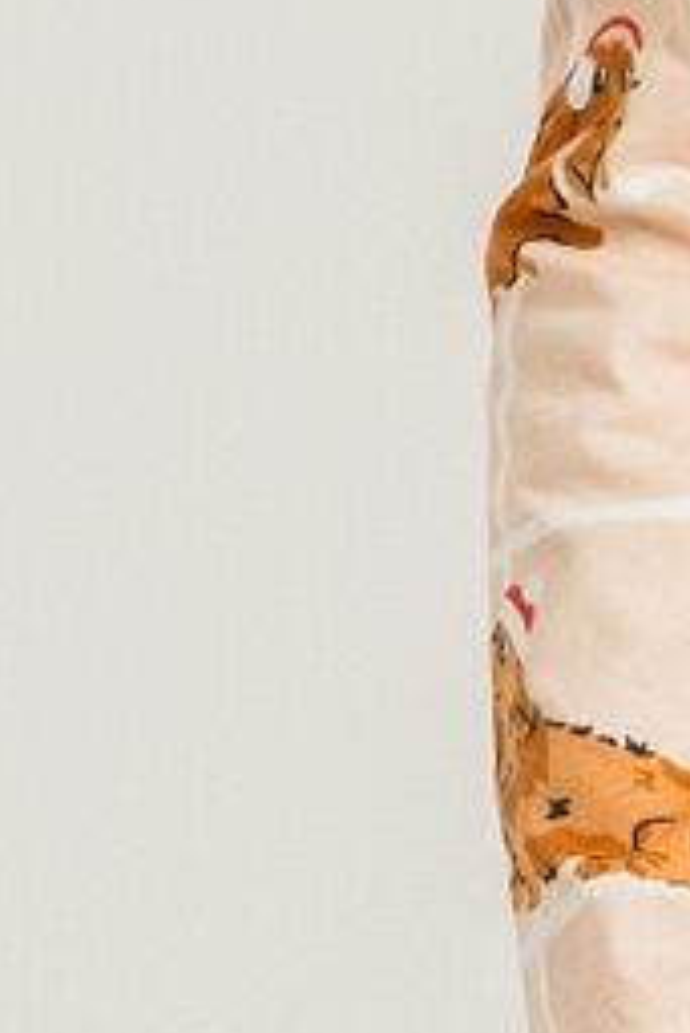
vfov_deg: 2.8
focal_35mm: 737
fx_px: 21159
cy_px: 888
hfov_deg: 1.9
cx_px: 1759
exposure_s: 1/160
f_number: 9
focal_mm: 70
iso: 200
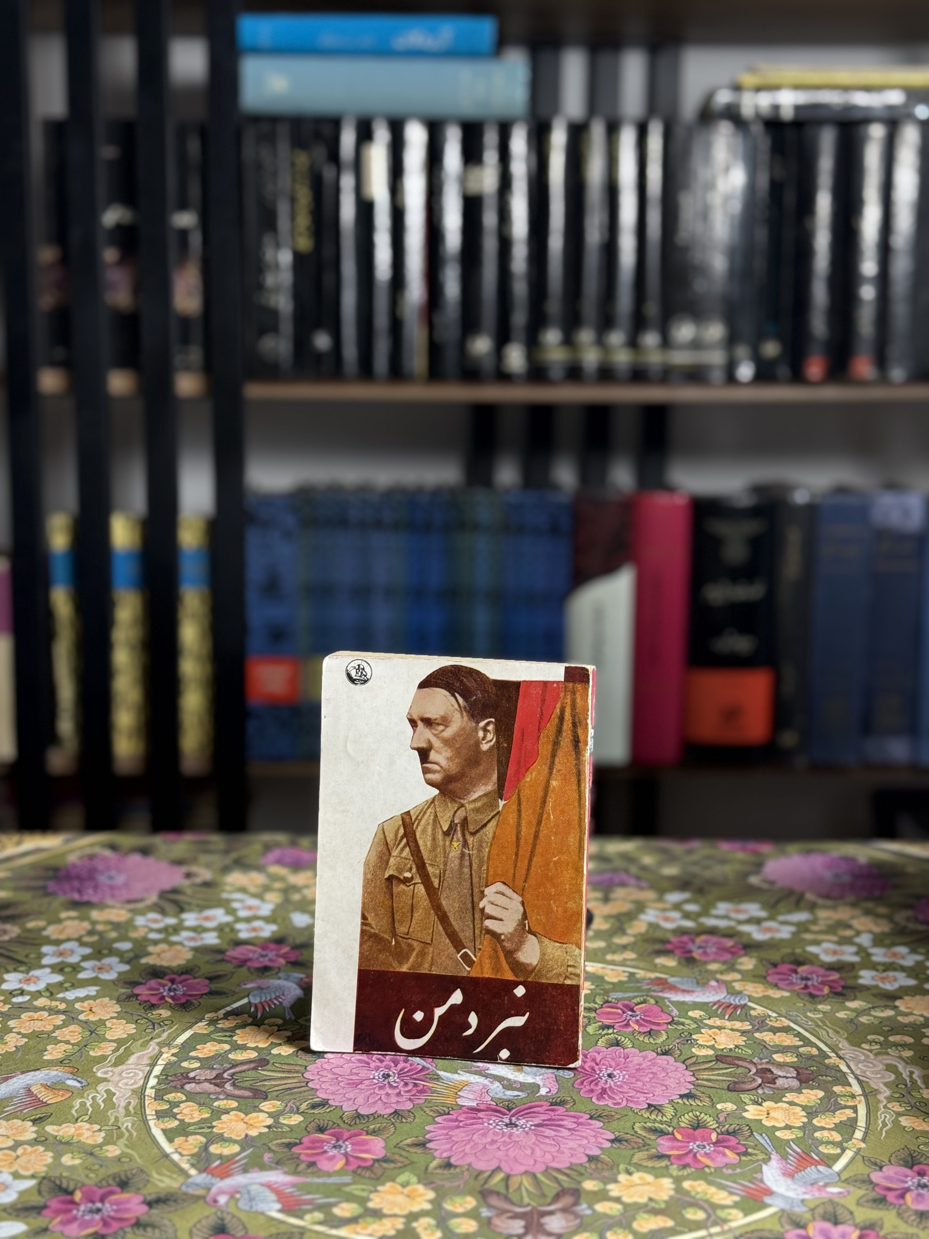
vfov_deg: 39.7
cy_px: 620
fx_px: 1718
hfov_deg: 30.3
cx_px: 464
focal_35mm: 48
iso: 160
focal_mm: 6.76
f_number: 1.78
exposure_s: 1/100
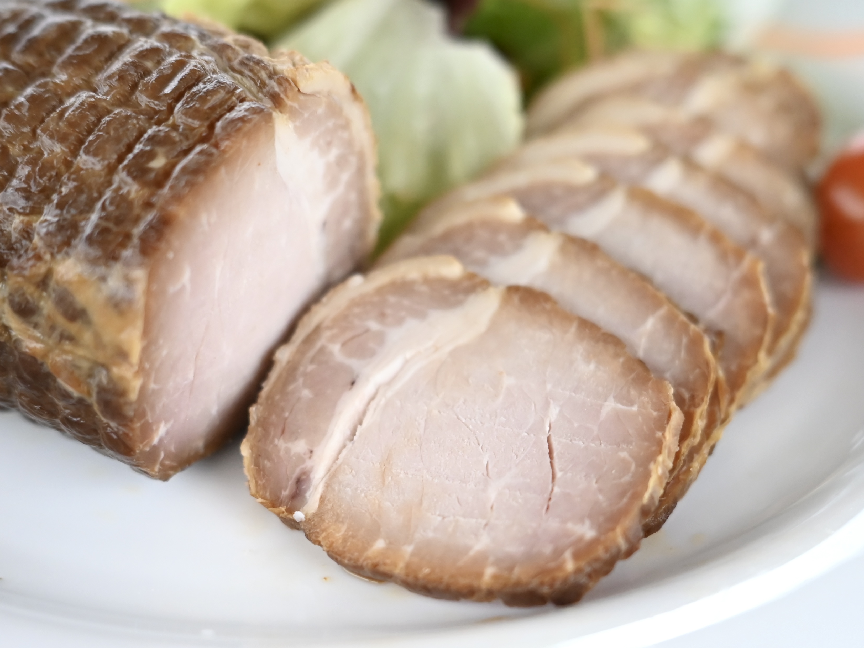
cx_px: 443
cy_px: 323
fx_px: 1098
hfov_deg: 42.9
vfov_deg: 32.9
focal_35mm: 44
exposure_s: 1/3200
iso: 1600
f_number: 3.2
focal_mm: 40
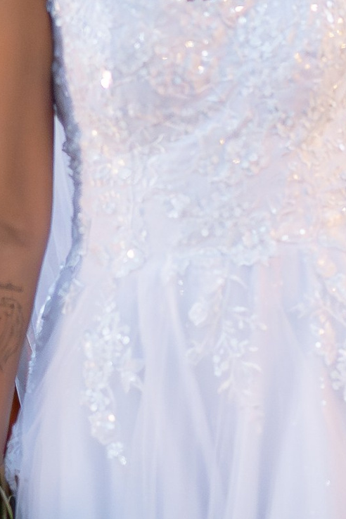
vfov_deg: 11.3
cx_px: 482
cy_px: 208
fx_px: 2624
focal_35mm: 182
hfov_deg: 7.4
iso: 2500
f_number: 1.4
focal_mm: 35
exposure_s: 1/400
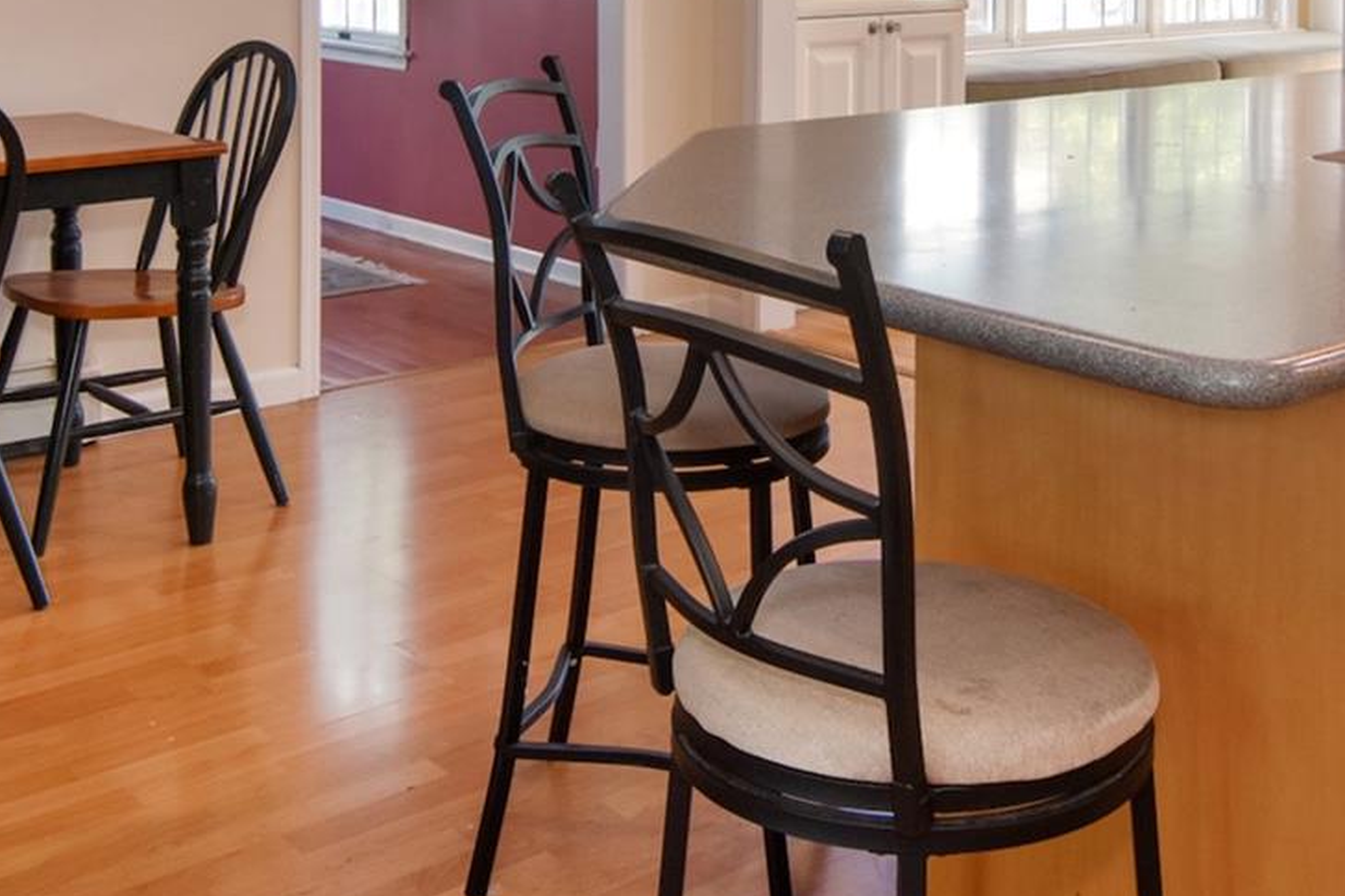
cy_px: -66
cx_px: 872
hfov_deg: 42.0
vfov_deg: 26.9
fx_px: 1733
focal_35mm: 46
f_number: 10
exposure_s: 1/25
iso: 640
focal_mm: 11
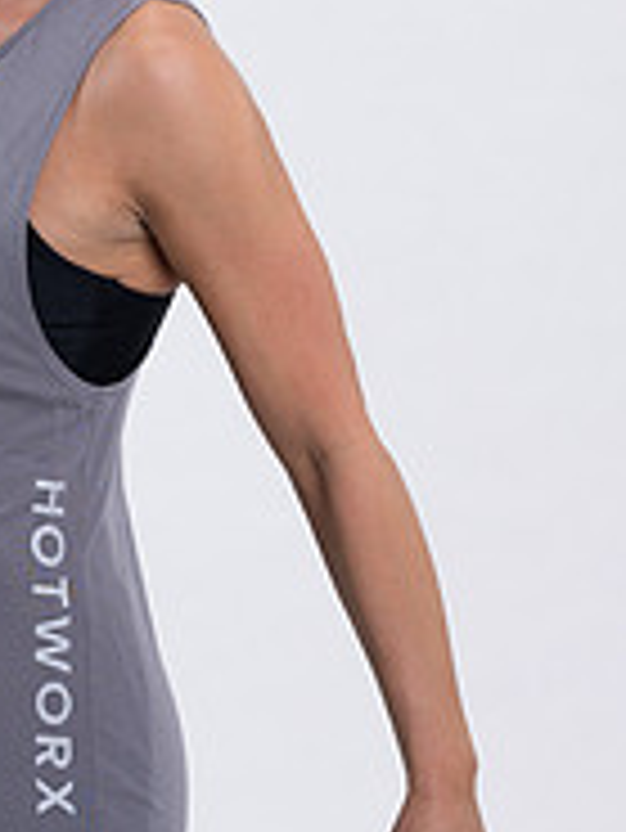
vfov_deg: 9.9
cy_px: 234
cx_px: 140
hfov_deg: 7.5
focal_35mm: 199
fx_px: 4793
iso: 200
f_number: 4
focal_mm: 85
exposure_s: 1/125
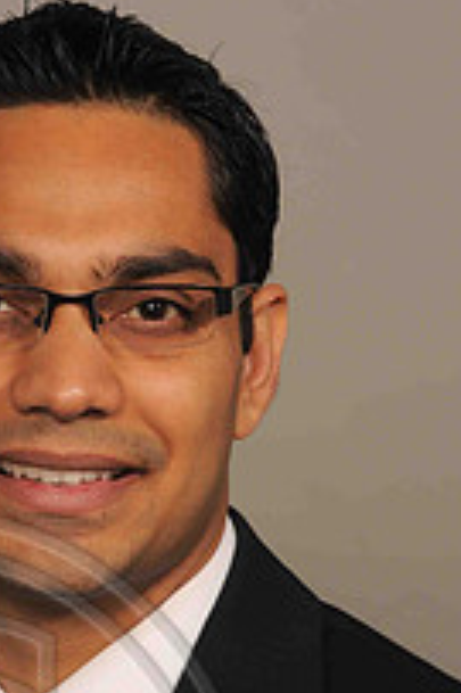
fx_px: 5118
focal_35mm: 266
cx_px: 53
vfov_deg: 7.7
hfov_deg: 5.2
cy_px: 396
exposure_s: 1/60
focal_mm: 80
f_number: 6.3
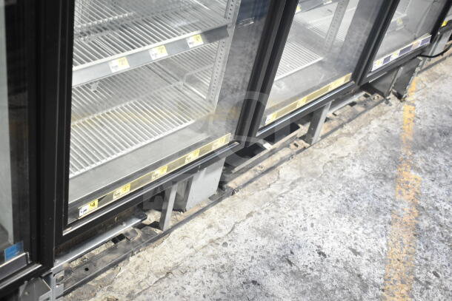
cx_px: 226
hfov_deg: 45.0
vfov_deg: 30.9
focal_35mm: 44
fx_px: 546
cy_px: 150
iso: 2000
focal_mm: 29
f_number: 4.2
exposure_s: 1/50
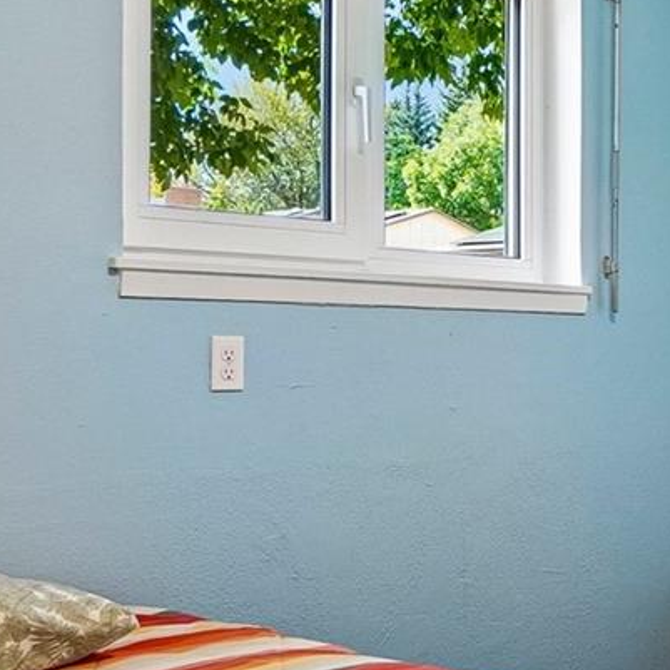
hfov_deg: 22.3
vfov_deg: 28.1
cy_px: 371
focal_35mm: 61
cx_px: 1051
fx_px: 1336
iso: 400
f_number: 8
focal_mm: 12
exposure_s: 1/13
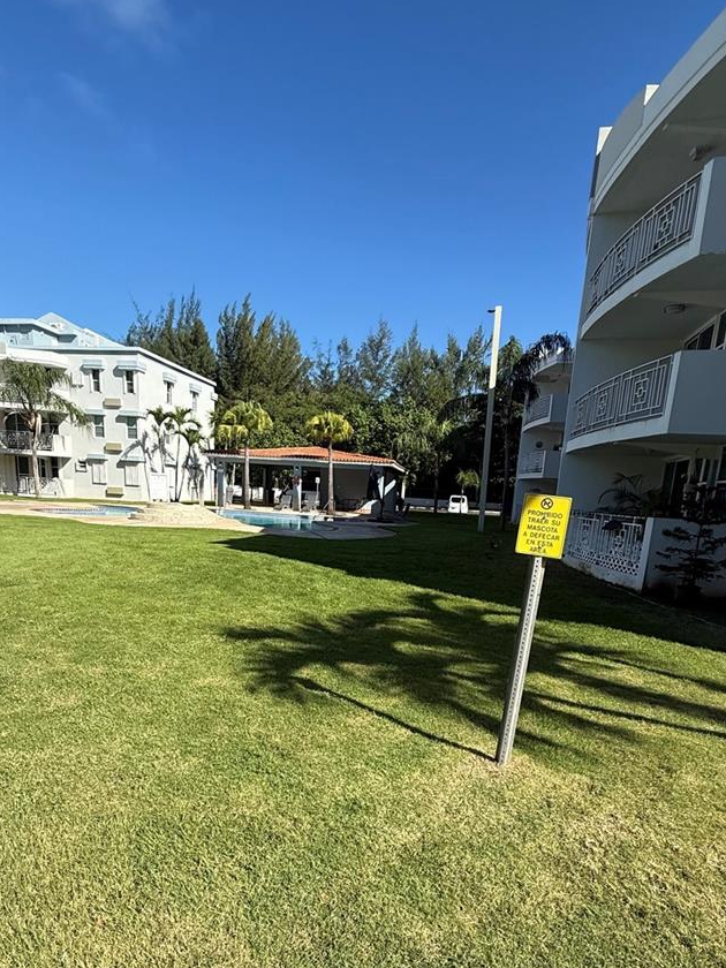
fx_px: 559
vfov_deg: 80.0
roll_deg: -3.2
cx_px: 368
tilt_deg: -13.2
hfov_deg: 66.0
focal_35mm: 20
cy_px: 614
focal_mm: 2.22
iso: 64
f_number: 2.2
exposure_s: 1/1961
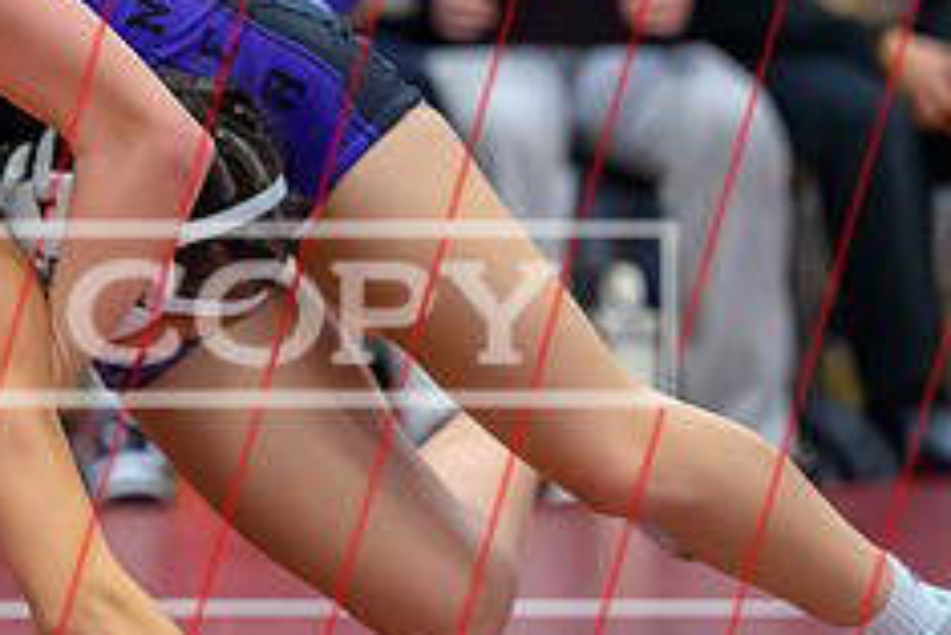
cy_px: 467
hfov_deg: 5.4
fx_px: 10018
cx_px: -61
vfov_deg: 3.6
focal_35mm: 379
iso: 10000
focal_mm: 130
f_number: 2.8
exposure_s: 1/640
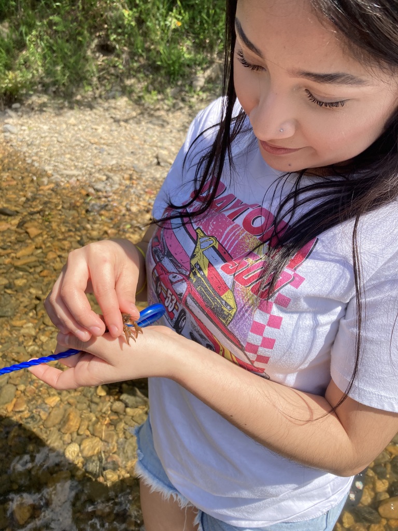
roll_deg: -5.8
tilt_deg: -29.6
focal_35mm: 28
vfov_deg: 63.4
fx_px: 429
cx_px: 199
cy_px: 266
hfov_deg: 49.7
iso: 20
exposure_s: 1/800
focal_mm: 3.99
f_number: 1.8
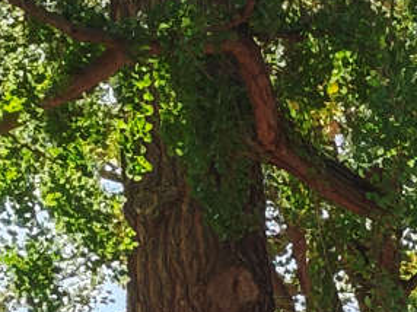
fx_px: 2612
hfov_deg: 8.4
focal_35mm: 217
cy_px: 806
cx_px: 989
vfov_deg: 6.4
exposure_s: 1/199
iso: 50
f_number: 1.62
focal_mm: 6.55
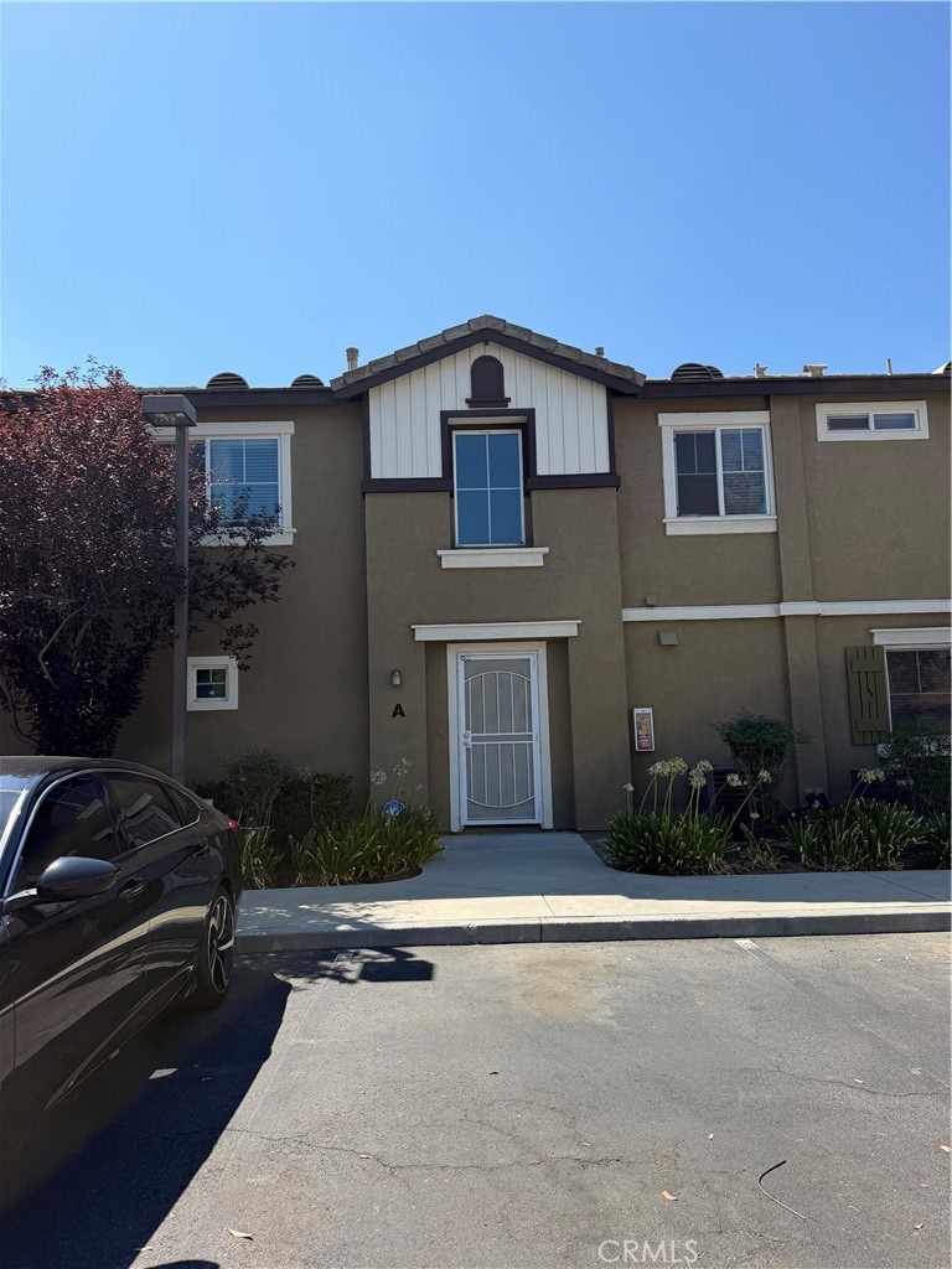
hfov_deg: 56.8
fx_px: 880
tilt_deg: +6.1
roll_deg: +1.9
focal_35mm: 24
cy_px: 634
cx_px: 476
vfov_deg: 71.6
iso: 80
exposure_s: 1/3425
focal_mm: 6.76
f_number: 1.78
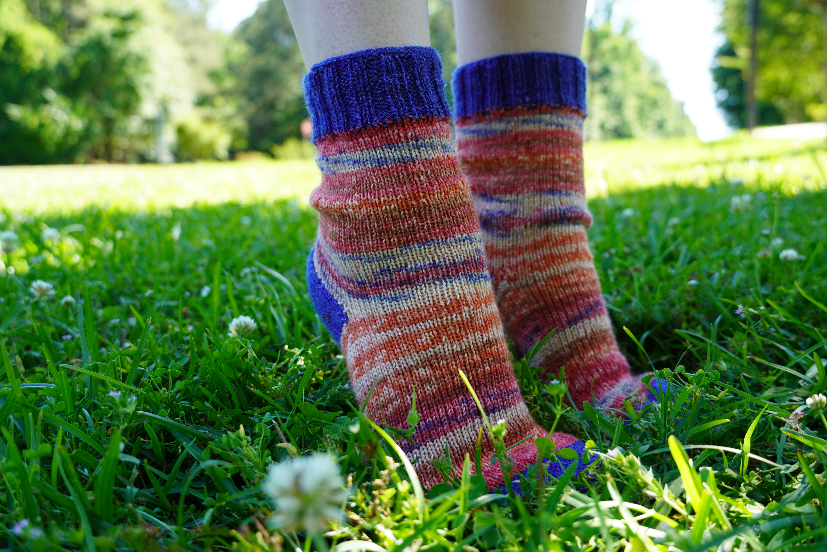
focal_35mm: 38
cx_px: 414
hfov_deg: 51.3
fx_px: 861
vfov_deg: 35.5
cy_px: 276
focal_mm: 25
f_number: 4.5
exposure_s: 1/80
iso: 100
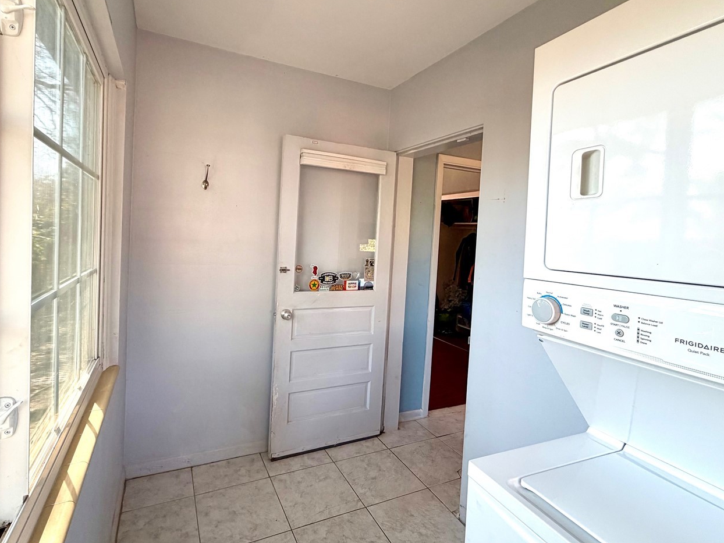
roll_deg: -2.7
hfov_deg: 87.6
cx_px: 339
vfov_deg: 71.5
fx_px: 376
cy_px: 248
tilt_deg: -2.4
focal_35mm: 18
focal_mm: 2.22
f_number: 2.2
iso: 100
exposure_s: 1/120
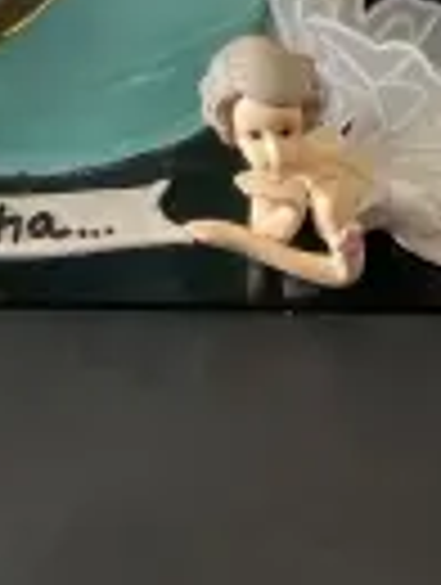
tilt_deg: -26.0
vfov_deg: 17.0
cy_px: -450
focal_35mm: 96
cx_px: 32
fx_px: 1625
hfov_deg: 15.3
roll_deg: +0.1
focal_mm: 4.25
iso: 125
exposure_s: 1/100
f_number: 1.8
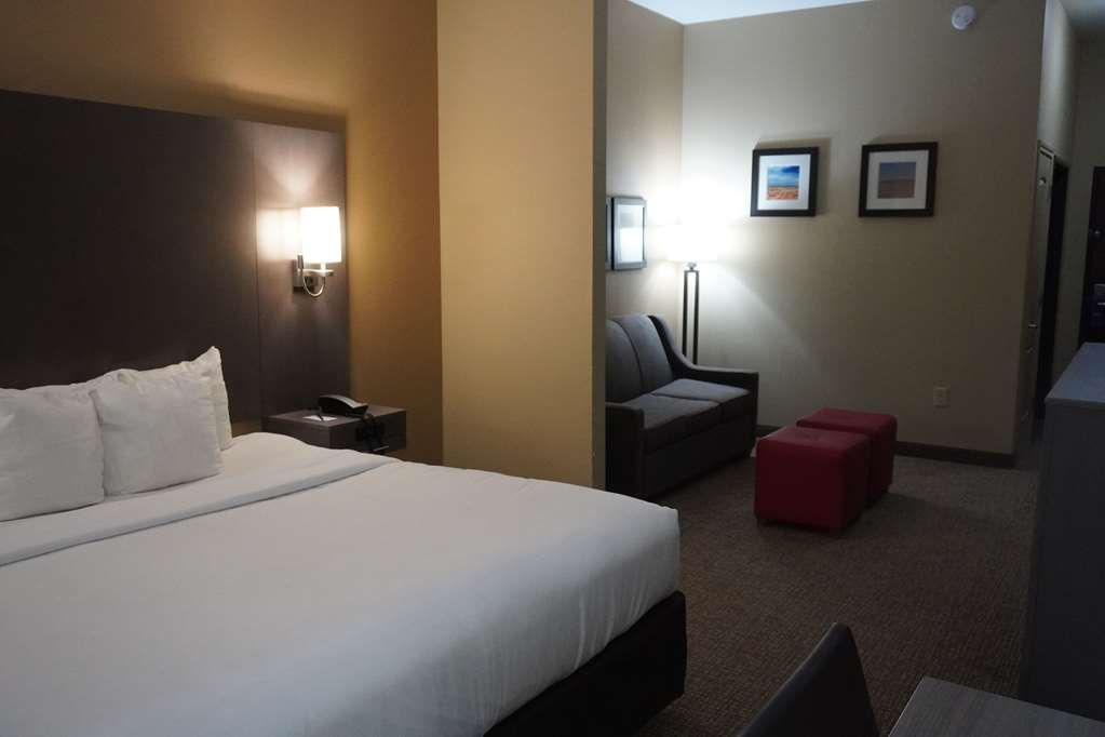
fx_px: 921
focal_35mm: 30
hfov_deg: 61.9
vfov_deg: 43.6
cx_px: 552
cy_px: 368
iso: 5000
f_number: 4
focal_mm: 20
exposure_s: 1/160
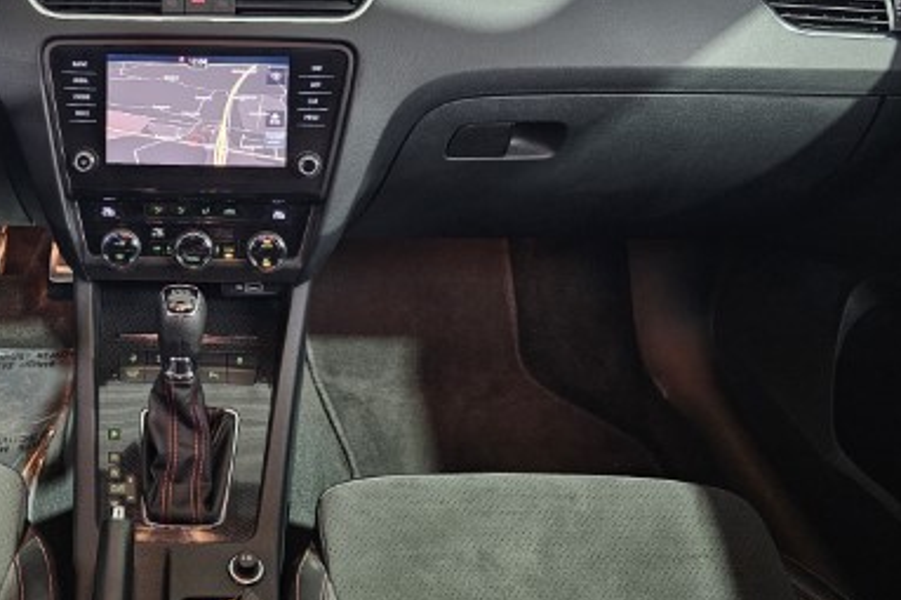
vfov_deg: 33.1
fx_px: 1001
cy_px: 198
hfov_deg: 45.6
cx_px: 160
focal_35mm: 40
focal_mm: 6.3
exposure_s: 1/50
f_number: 1.7
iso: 640
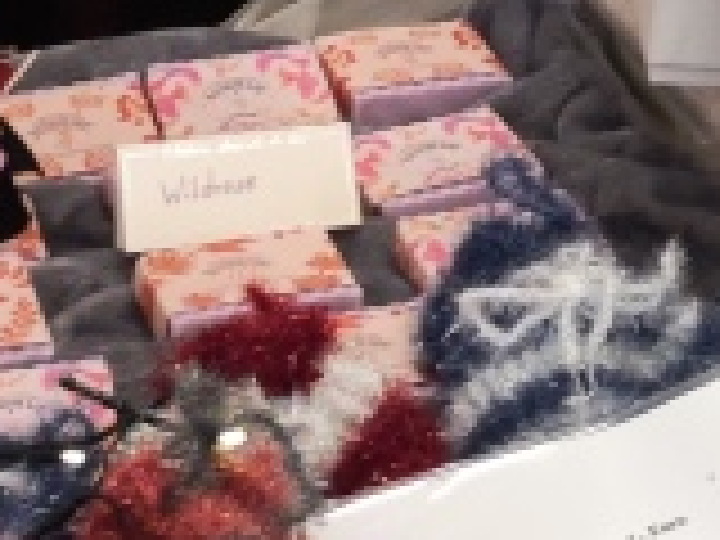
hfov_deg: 17.4
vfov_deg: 11.3
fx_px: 2267
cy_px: -756
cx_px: 814
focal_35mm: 109
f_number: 1.79
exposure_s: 1/50
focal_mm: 4.74
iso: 940
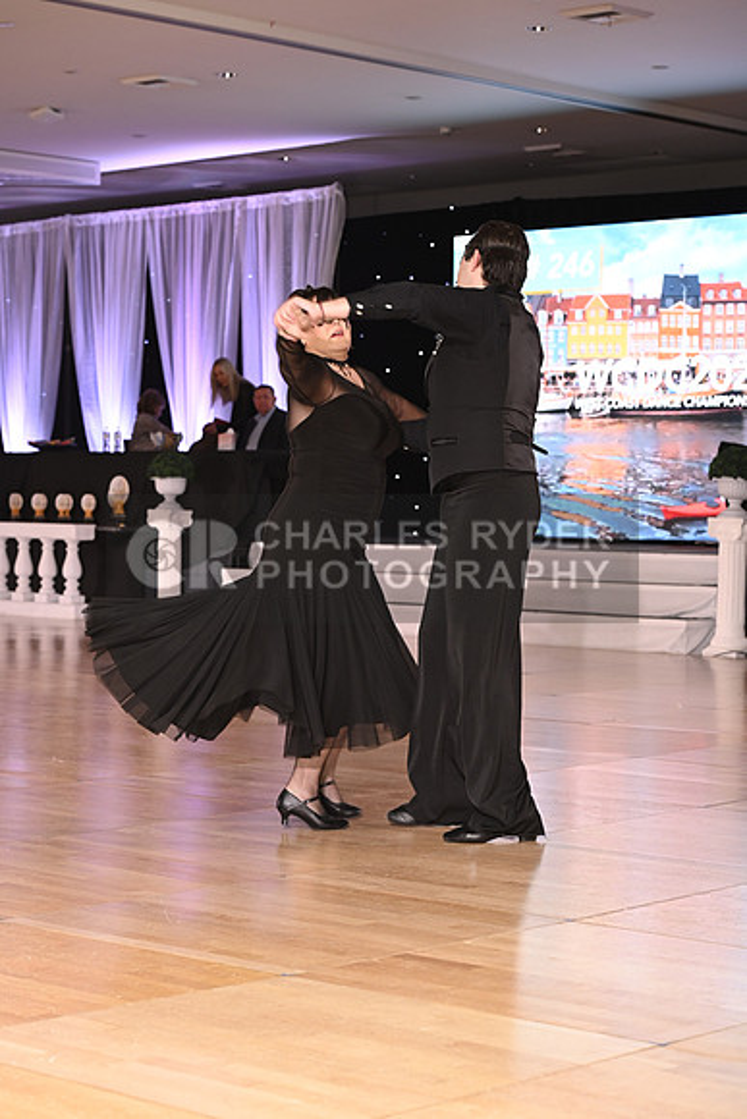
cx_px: 374
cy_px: 560
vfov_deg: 25.4
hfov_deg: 17.1
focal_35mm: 80
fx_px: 2488
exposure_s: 1/200
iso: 2000
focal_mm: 80
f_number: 5
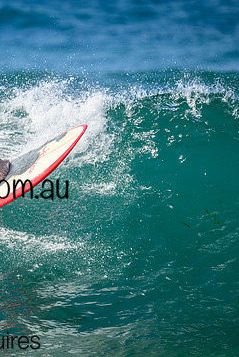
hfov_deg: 1.0
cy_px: 177
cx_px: -70
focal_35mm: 1438
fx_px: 14291
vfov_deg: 1.4
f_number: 6.3
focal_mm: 800
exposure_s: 1/2000
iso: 500
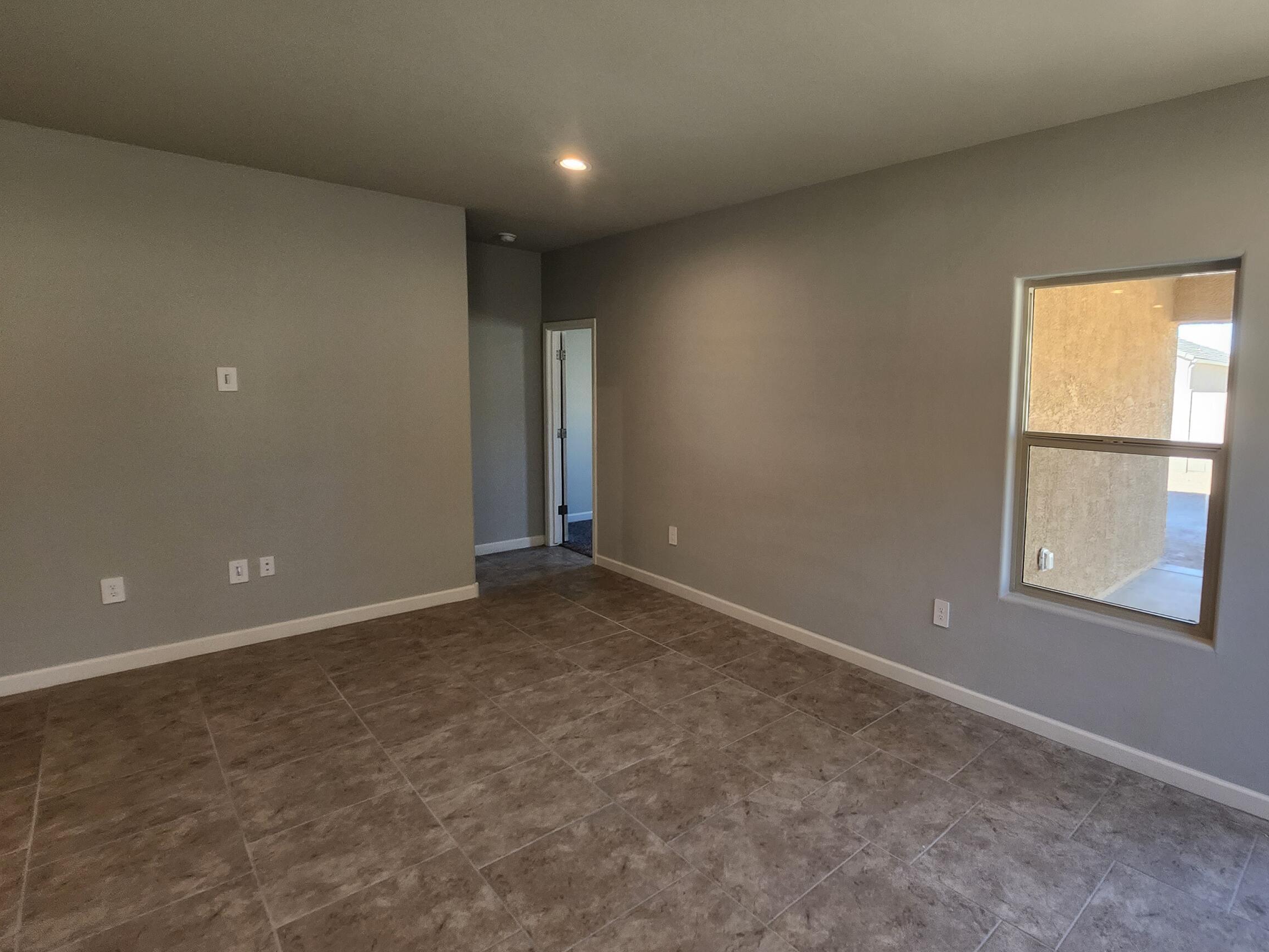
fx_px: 623
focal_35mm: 17
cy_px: 454
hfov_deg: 88.6
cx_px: 819
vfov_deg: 74.7
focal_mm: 1.7
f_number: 2.2
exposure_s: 1/60
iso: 80
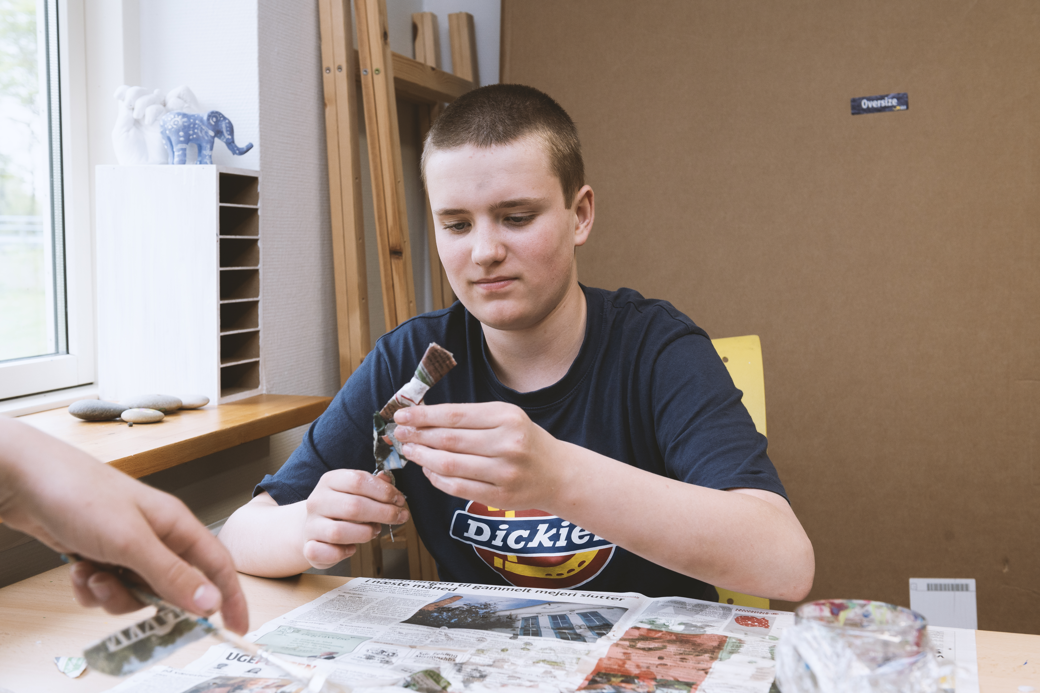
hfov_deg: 44.5
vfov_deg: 30.5
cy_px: 346
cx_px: 520
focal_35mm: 44
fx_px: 1271
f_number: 6.3
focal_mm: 44
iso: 800
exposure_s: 1/100
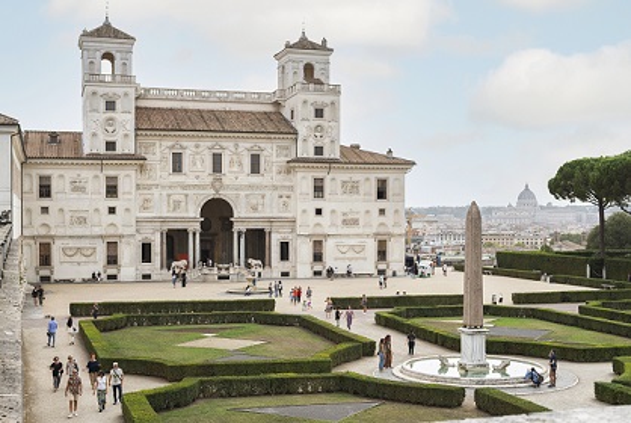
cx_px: 316
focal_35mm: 50
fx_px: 878
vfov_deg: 27.1
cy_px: 212
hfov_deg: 39.5
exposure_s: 1/200
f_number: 5.6
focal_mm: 50
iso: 160
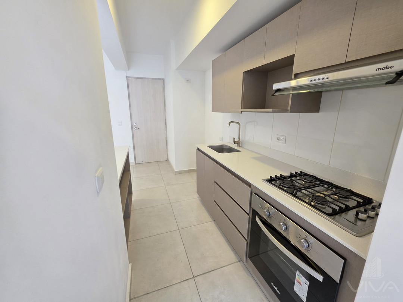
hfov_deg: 106.2
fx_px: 151
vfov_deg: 89.9
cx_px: 202
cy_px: 151
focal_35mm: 13
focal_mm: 2.2
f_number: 1.9
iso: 160
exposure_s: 1/60
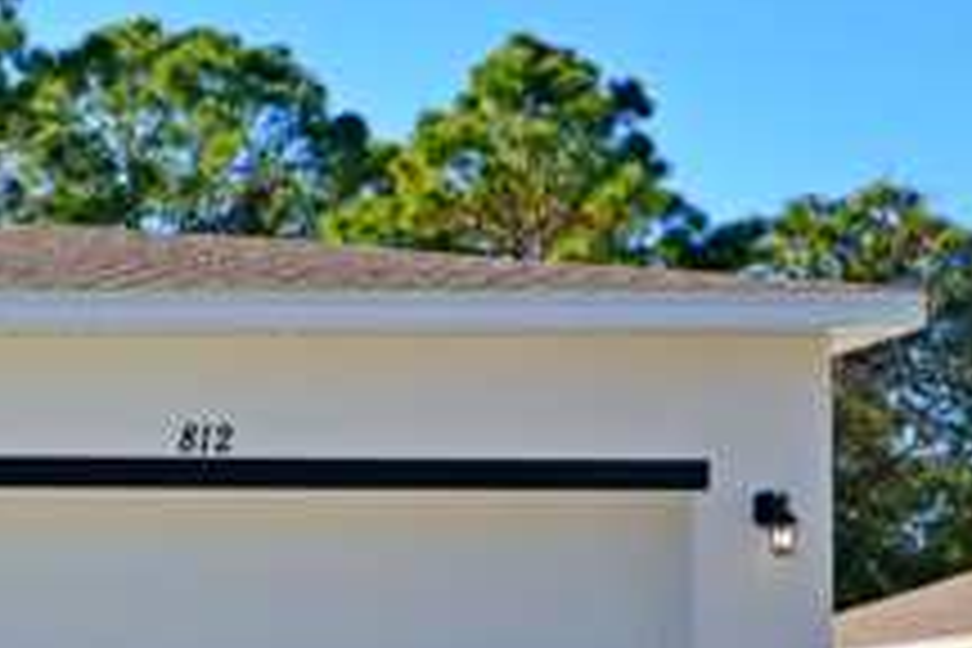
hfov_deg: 18.8
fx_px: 2403
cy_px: 747
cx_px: -666
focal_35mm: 89
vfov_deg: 14.9
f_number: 8
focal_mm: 16
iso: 180
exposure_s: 1/250
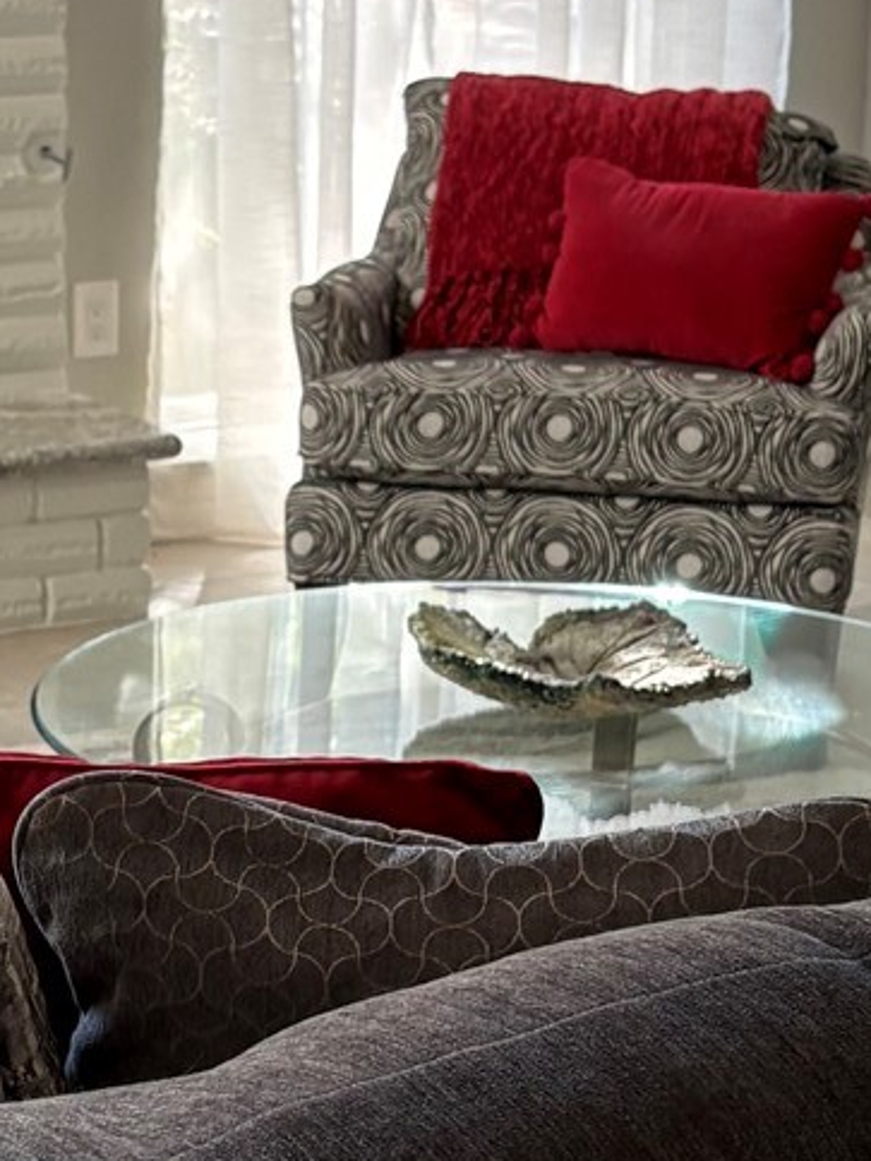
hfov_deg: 13.3
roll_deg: +0.5
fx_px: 3690
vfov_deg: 17.9
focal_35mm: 110
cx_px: 53
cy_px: 693
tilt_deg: -15.7
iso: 80
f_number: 1.6
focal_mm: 5.96
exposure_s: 1/120
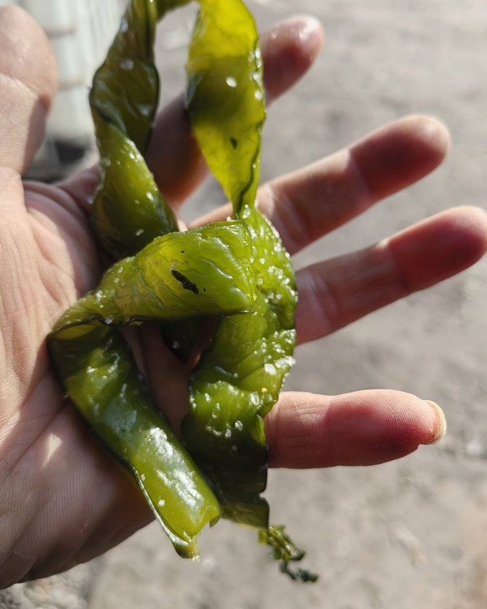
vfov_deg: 60.4
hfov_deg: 50.0
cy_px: 285
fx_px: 522
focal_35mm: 29
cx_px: 240
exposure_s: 1/2028
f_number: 1.9
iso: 50
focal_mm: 5.52
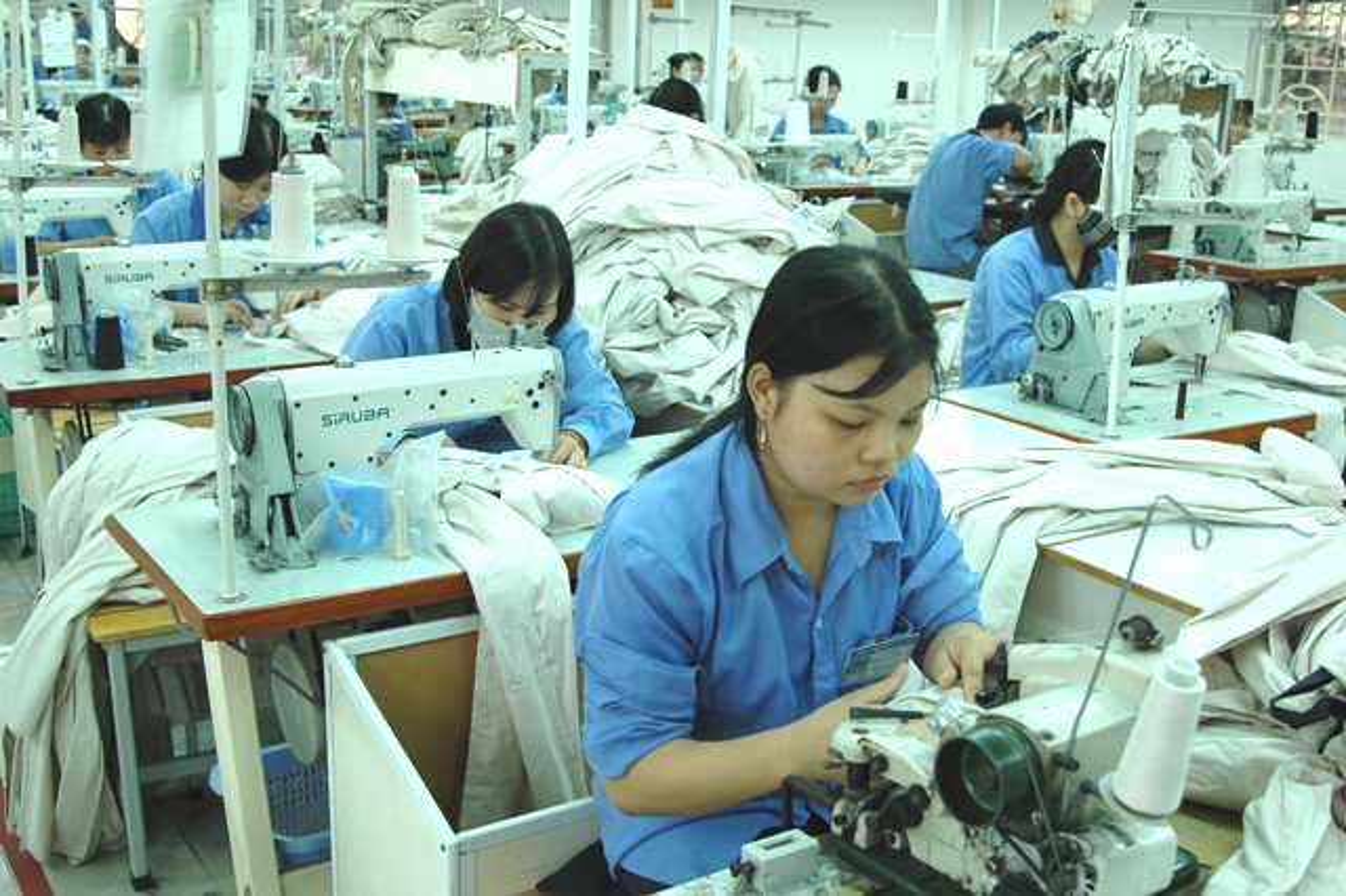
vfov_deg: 31.9
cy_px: 448
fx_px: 1569
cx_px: 673
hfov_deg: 46.4
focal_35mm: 42
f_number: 3
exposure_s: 1/50
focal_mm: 28
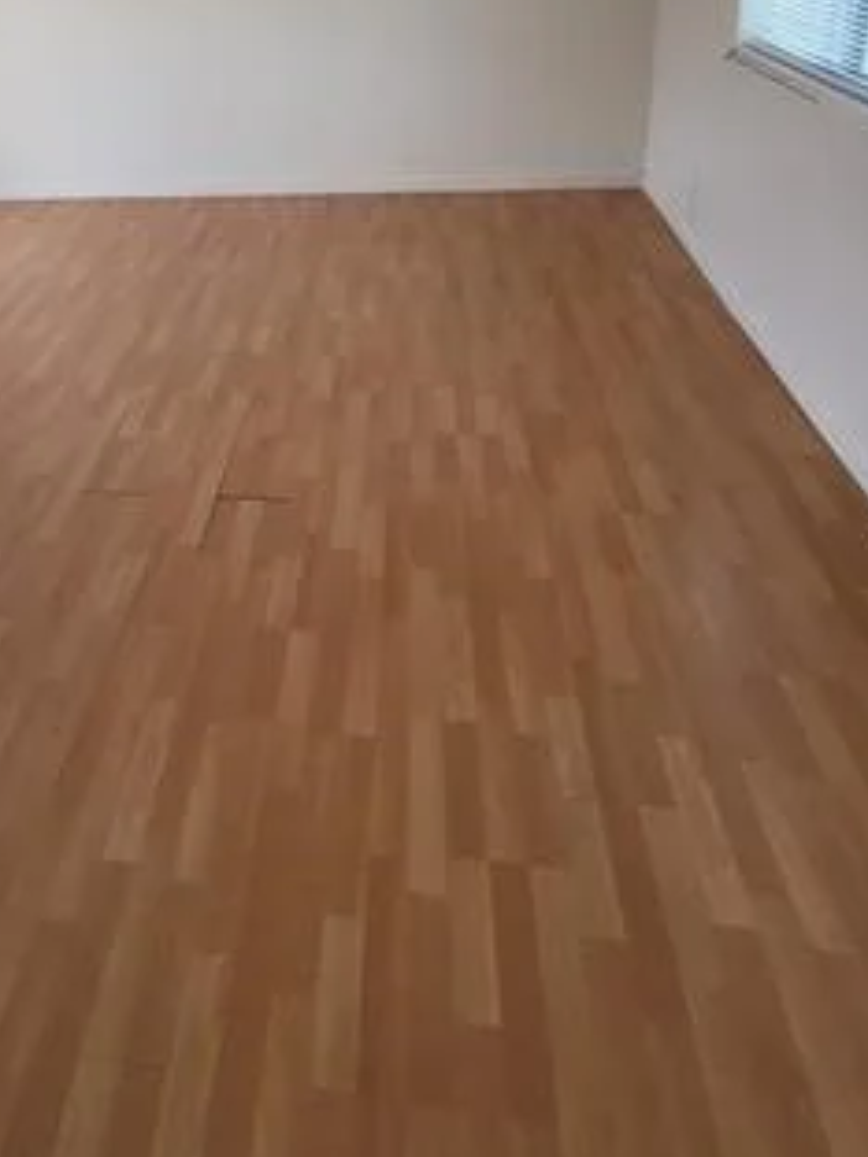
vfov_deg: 63.6
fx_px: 836
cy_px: 237
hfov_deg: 53.0
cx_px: 241
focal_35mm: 25
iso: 64
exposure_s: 1/125
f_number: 2.2
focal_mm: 2.2
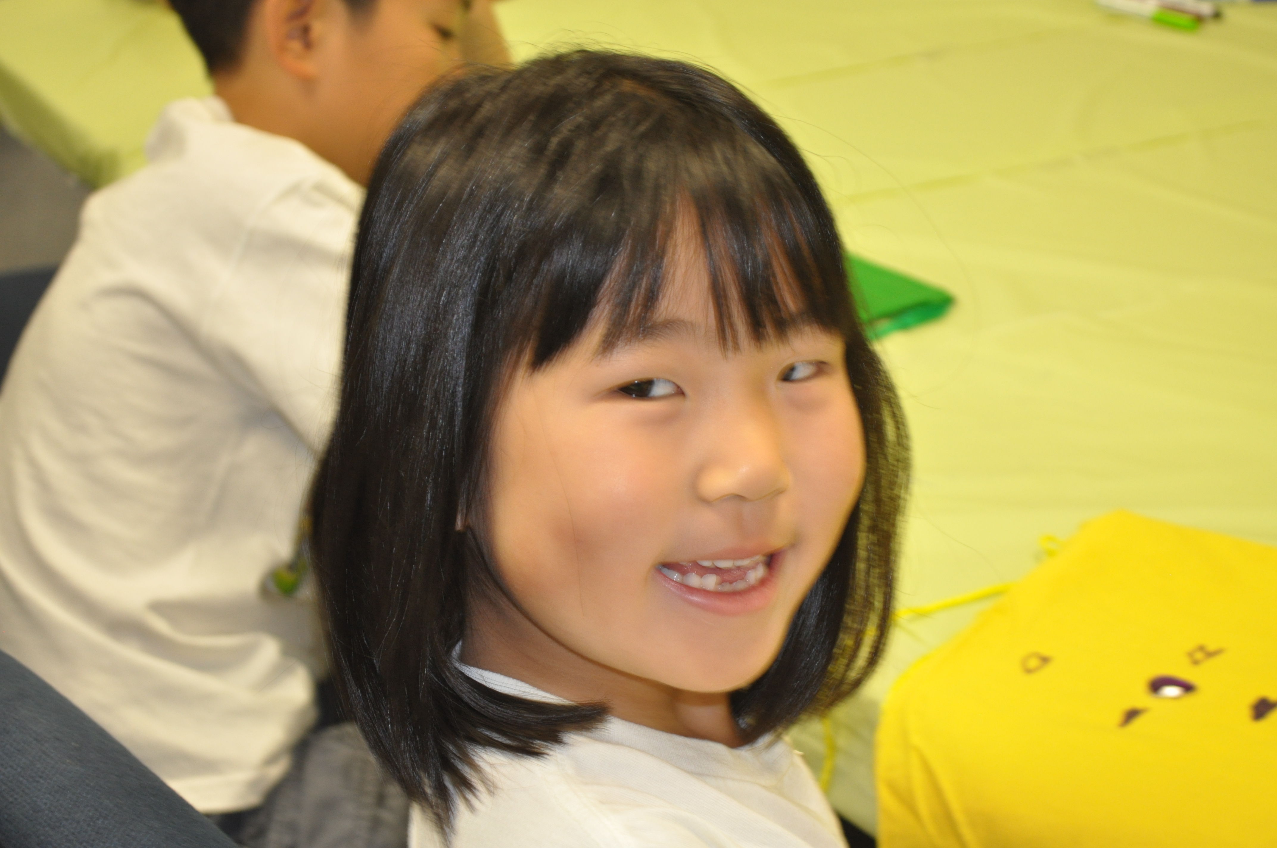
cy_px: 424
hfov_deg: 24.6
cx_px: 638
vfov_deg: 16.5
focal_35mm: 82
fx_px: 2923
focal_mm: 55
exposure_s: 1/20
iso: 800
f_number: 5.6
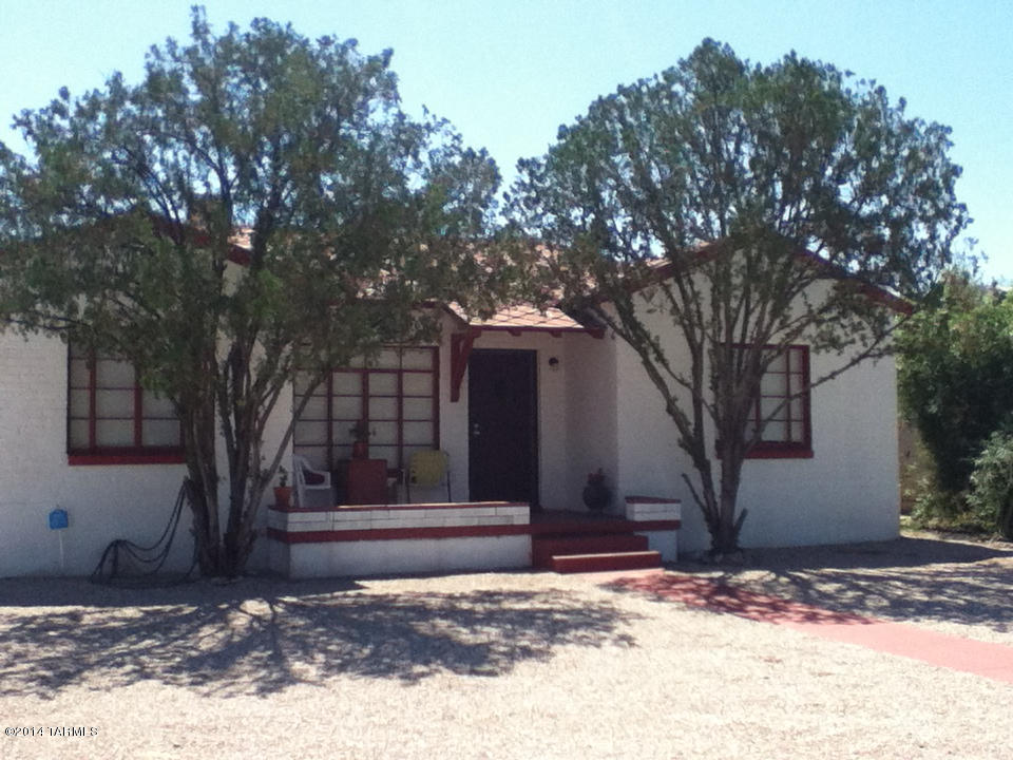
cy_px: 380
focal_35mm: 32
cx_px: 506
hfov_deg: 56.8
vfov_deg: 44.2
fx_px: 936
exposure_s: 1/1127
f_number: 2.4
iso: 80
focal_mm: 3.85
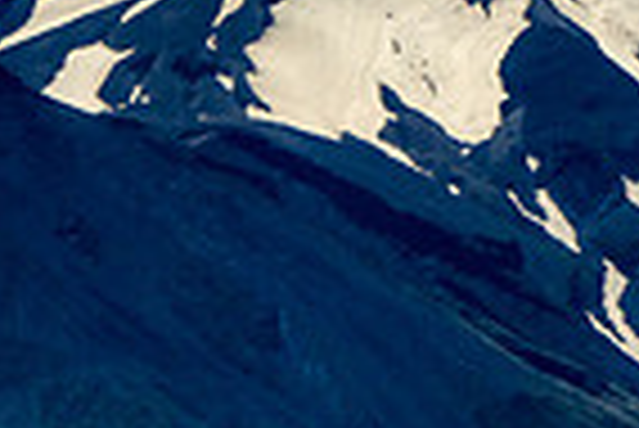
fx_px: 16720
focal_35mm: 941
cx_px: 1260
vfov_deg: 1.5
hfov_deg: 2.2
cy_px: -412
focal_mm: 84.7
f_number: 4.4
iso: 125
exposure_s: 1/1300
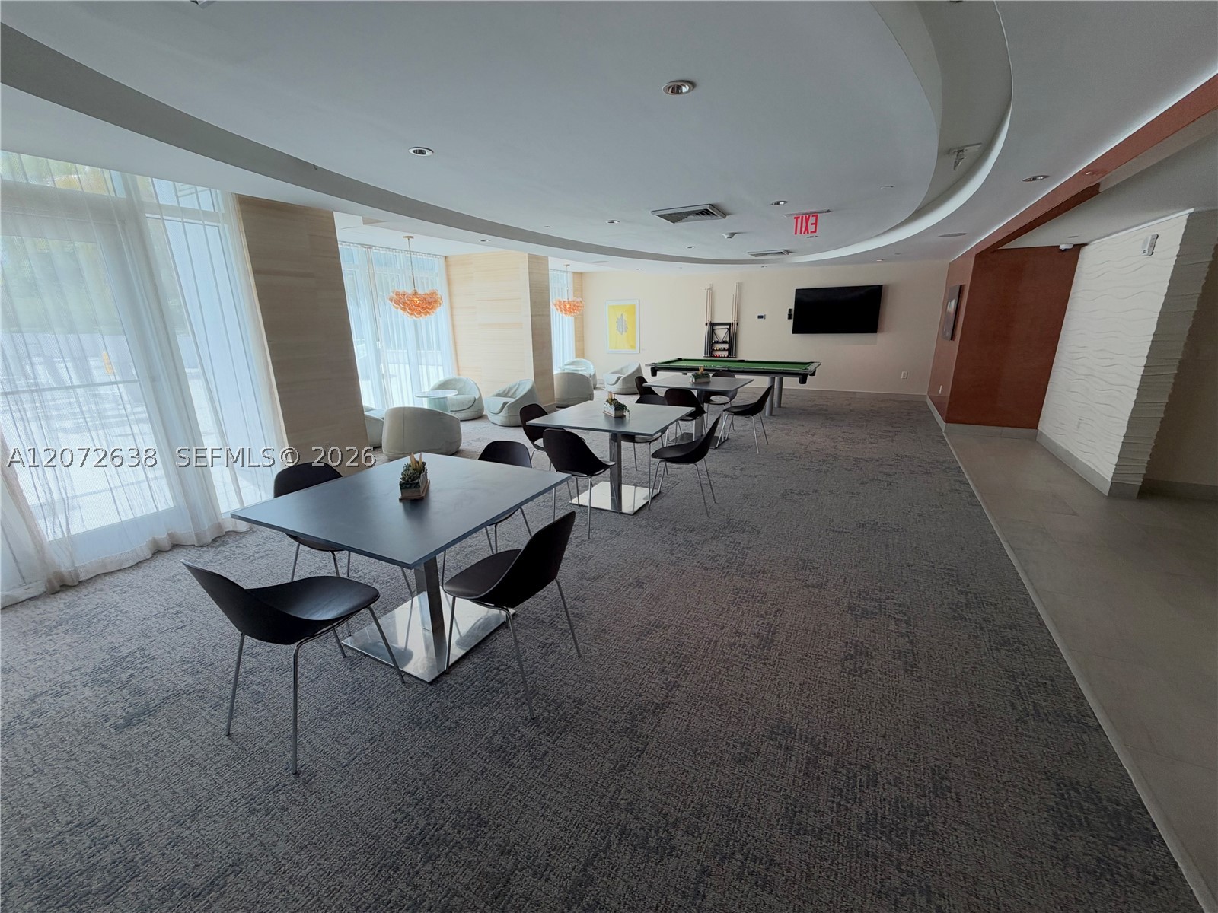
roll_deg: +1.2
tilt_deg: -13.7
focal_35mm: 14
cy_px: 456
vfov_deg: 85.7
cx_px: 609
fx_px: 493
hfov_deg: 102.1
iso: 40
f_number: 2.2
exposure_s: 1/126
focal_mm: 2.22
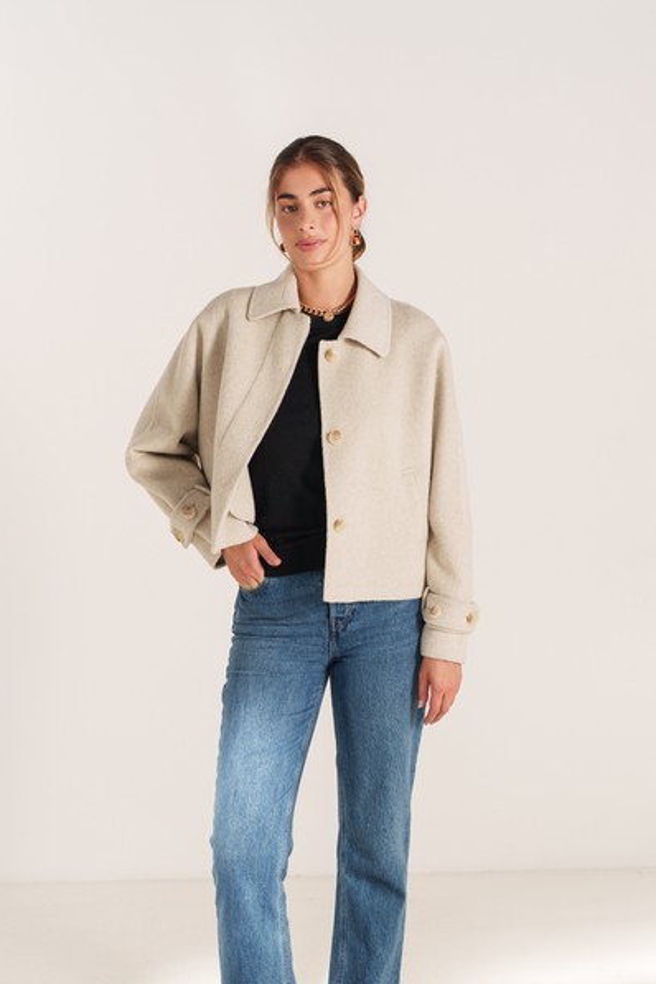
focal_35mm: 57
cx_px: 316
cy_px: 664
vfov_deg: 34.7
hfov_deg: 23.8
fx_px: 1558
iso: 800
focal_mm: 42
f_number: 4
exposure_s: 1/400
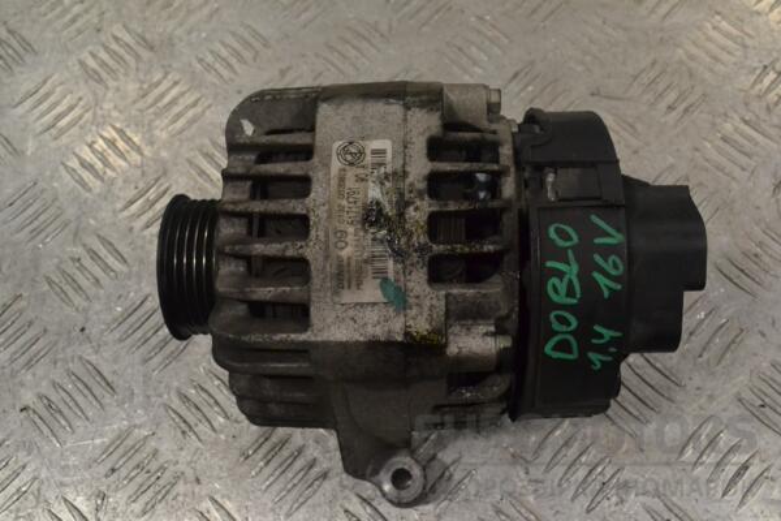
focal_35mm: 39
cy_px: 260
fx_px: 846
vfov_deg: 34.2
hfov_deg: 49.6
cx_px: 390
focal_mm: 26
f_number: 10
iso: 3200
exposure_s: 1/400
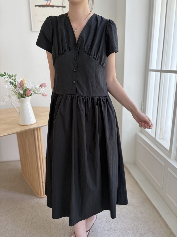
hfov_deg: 53.1
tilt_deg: -16.3
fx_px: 177
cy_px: 118
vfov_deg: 67.3
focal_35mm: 26
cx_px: 88
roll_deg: +1.4
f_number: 1.6
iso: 125
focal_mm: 5.96
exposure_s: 1/82
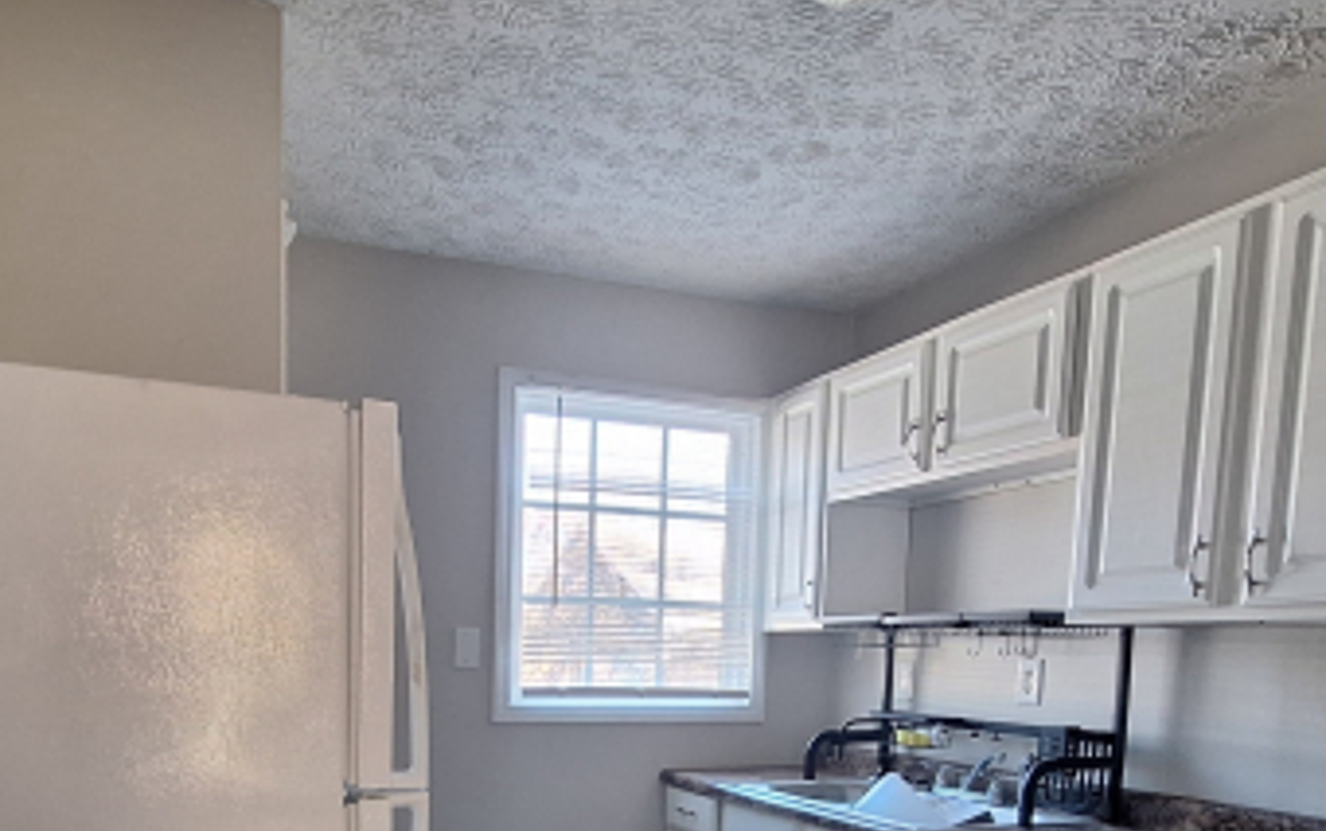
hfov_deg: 67.9
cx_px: 556
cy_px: 776
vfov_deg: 41.7
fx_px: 976
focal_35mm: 27
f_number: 2.2
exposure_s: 1/40
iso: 160
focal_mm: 1.74
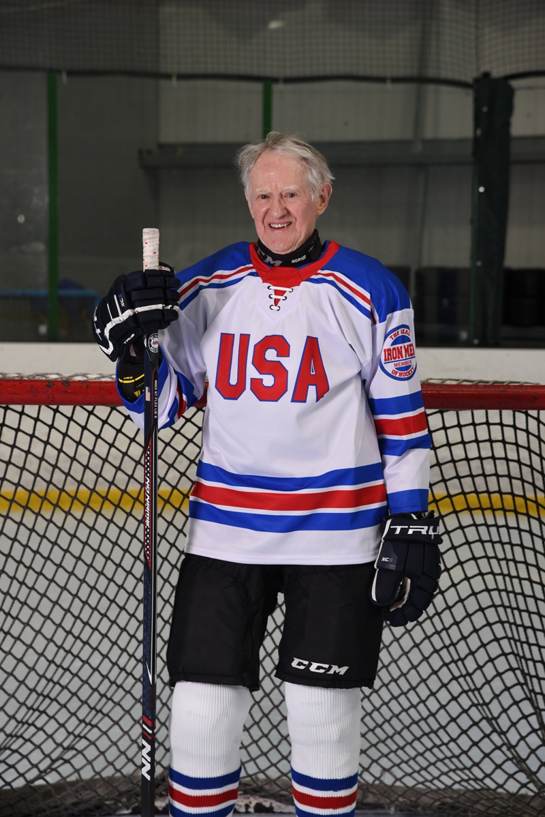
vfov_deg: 18.6
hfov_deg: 12.5
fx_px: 2495
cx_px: 272
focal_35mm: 110
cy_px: 408
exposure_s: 1/125
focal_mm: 110
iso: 400
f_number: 7.1
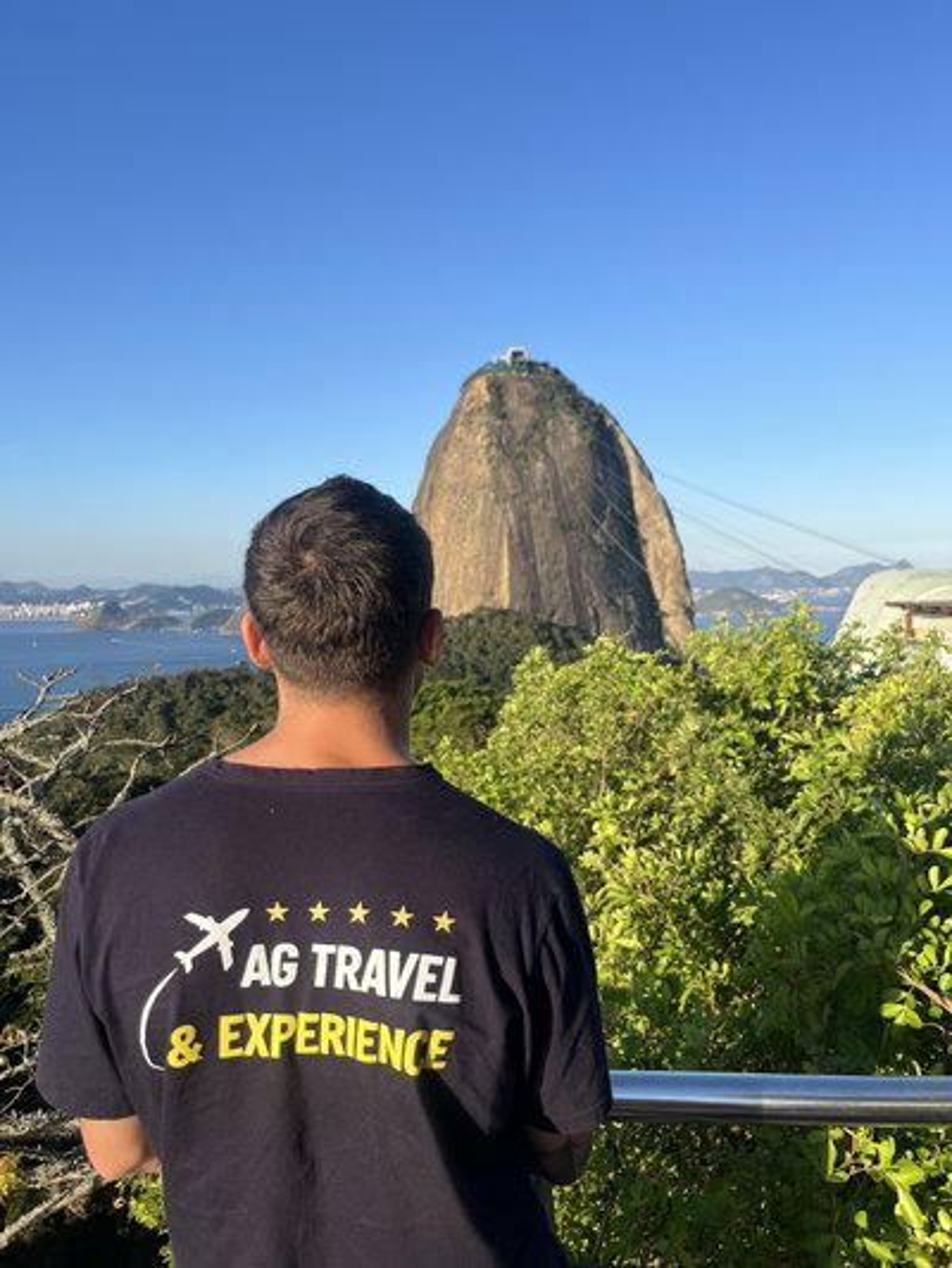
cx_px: 476
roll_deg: +0.6
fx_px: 953
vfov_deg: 67.3
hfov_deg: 53.1
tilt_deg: -3.9
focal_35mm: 26
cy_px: 634
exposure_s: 1/2101
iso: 50
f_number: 1.6
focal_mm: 5.1
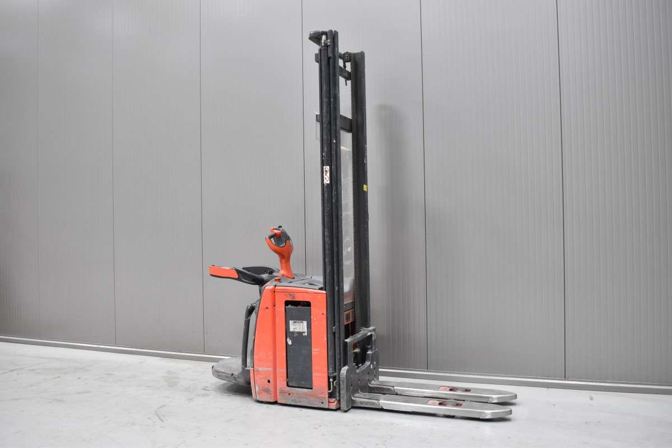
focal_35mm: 32
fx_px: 588
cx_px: 336
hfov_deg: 59.5
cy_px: 224
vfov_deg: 41.7
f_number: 4.5
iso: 1600
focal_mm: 21
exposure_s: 1/40
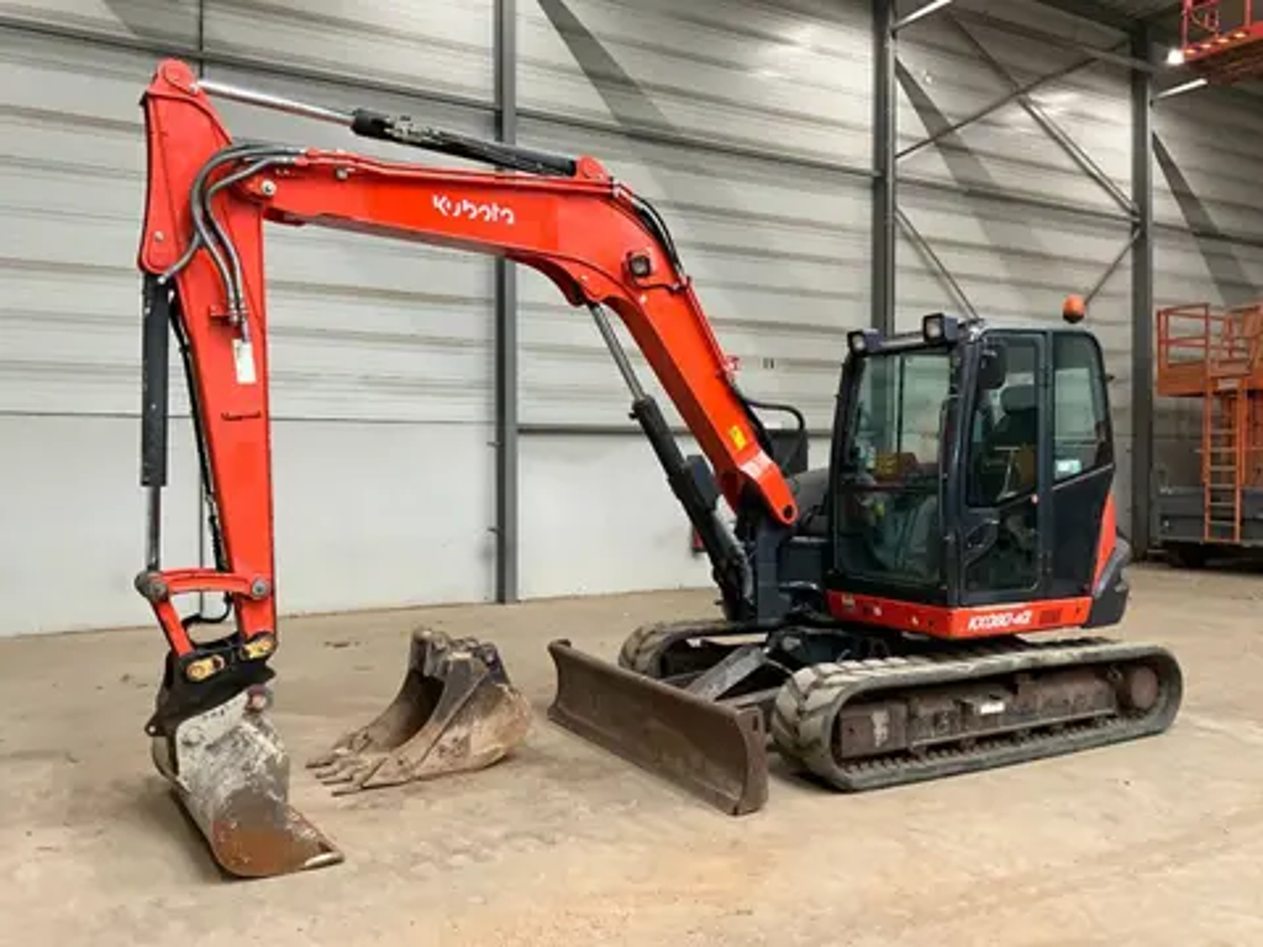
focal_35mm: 29
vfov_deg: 48.2
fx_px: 1058
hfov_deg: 61.7
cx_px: 632
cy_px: 474
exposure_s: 1/60
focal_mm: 3
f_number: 1.8
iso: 125
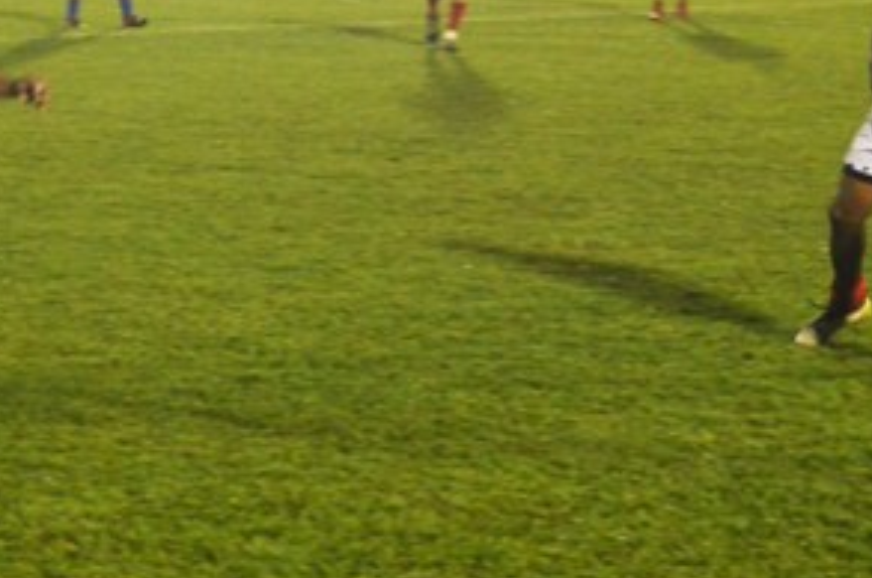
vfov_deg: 11.5
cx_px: 312
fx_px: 2852
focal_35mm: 118
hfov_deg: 17.4
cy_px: 27
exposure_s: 1/60
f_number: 5
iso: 1400
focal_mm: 36
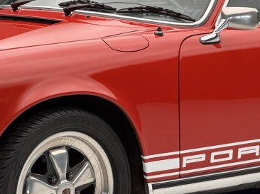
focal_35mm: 210
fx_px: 1576
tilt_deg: -7.8
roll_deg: +0.3
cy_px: 125
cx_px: 190
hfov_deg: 9.4
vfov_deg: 7.1
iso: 200
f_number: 2.8
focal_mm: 15.66
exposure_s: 1/49
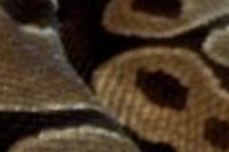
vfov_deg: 5.7
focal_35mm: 242
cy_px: 47
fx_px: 1537
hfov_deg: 8.2
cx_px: 423
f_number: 2.8
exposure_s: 1/2
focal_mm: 6.3
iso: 80
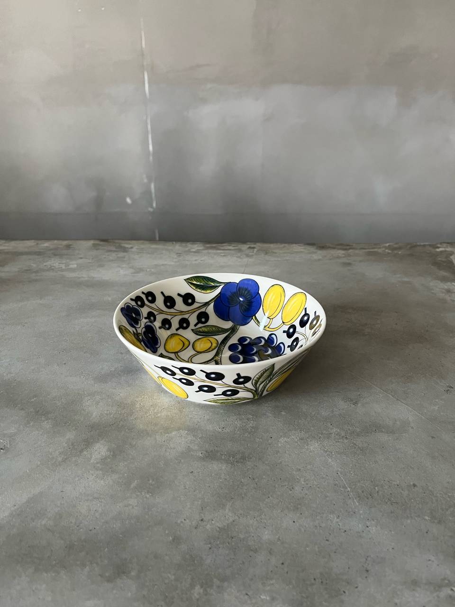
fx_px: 456
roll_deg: +0.7
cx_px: 228
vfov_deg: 67.3
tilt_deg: -25.8
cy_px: 304
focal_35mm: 26
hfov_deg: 53.1
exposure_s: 1/55
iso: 500
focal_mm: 5.1
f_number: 1.6
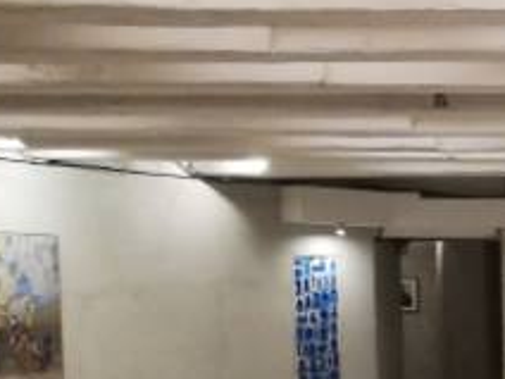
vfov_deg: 14.1
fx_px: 1473
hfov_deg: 18.0
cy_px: 476
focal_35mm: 101
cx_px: 679
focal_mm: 3.81
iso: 400
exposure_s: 1/24
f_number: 2.2
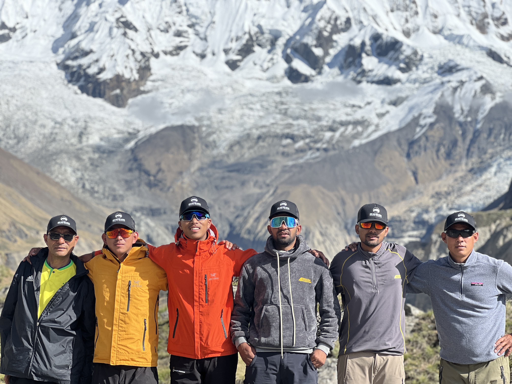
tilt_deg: +5.2
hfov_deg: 25.3
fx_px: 1139
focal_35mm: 77
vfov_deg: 19.1
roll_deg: -0.3
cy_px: 192
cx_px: 256
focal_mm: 9
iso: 32
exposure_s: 1/645
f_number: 2.8
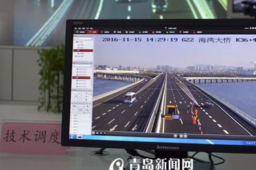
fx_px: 453
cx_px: 152
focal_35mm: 64
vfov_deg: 21.0
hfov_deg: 31.5
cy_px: 40
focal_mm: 25
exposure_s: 1/125
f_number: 5
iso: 1000
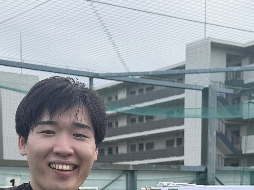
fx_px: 616
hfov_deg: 23.3
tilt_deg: -4.5
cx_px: 115
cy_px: 256
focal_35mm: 84
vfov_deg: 16.5
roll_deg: +1.7
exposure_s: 1/1653
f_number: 1.78
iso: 80
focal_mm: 6.76
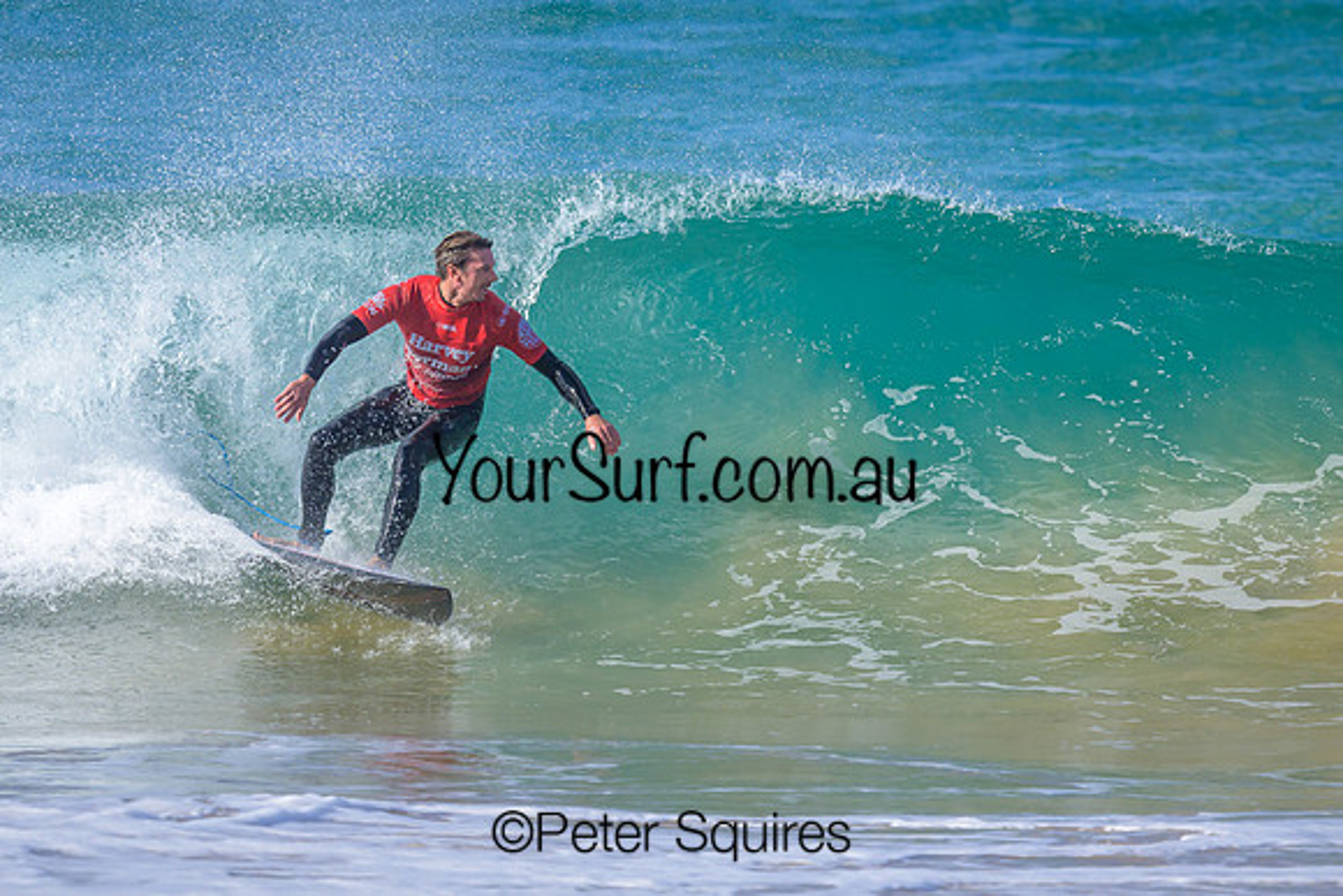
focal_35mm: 1098
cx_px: 542
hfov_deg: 1.9
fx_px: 40984
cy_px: 313
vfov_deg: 1.3
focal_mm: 800
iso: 360
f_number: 6.3
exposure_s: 1/2000
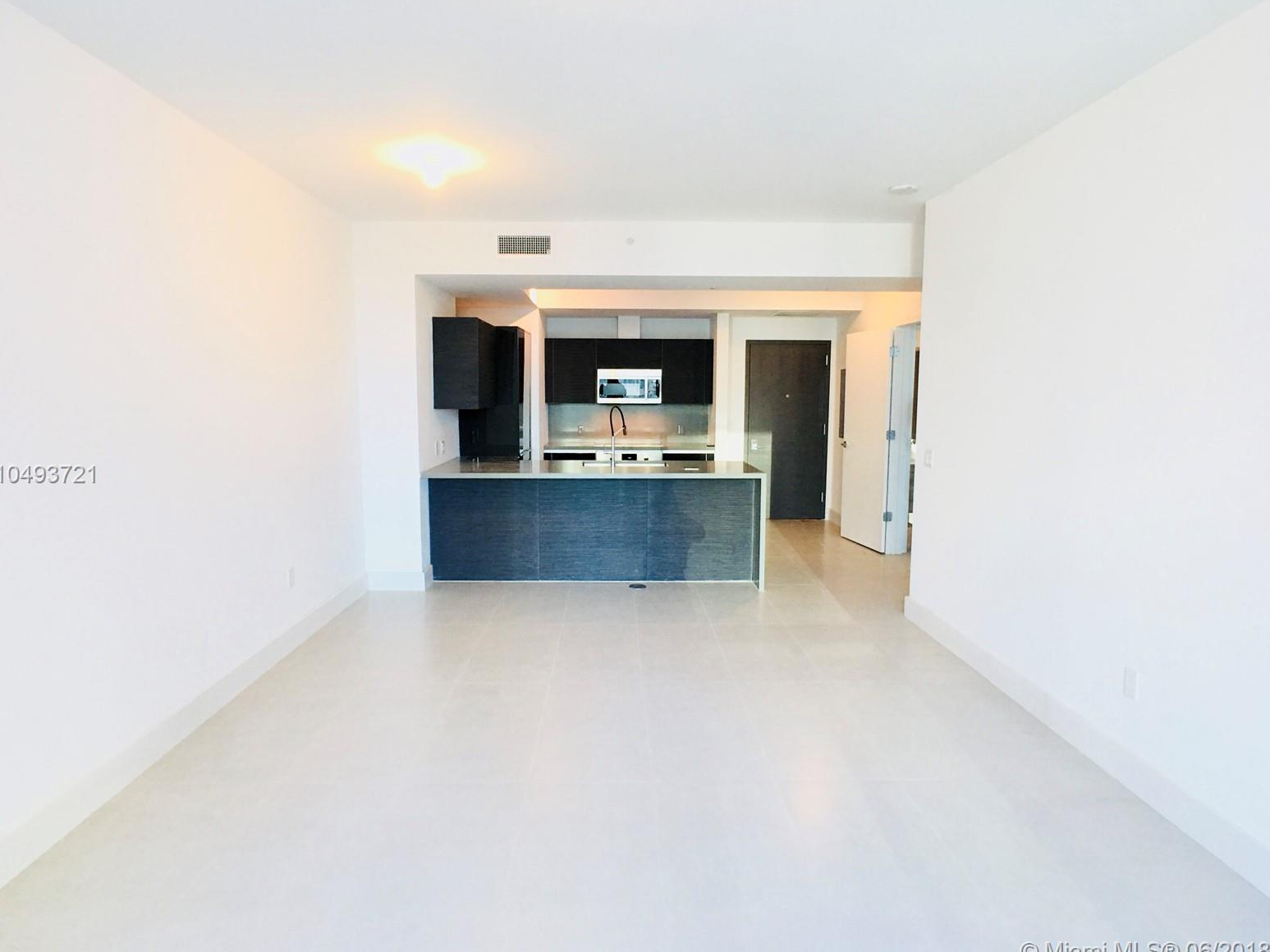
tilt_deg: -5.6
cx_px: 630
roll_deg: -0.9
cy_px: 475
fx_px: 1101
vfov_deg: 46.8
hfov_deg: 60.0
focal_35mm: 30
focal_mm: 4.15
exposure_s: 1/15
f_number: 2.2
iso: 40
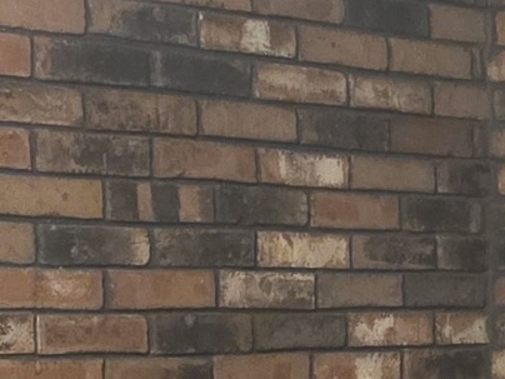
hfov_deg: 9.8
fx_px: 2553
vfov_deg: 8.4
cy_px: 505
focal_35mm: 175
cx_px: 1244
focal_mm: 6.3
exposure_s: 1/60
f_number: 1.7
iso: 2000
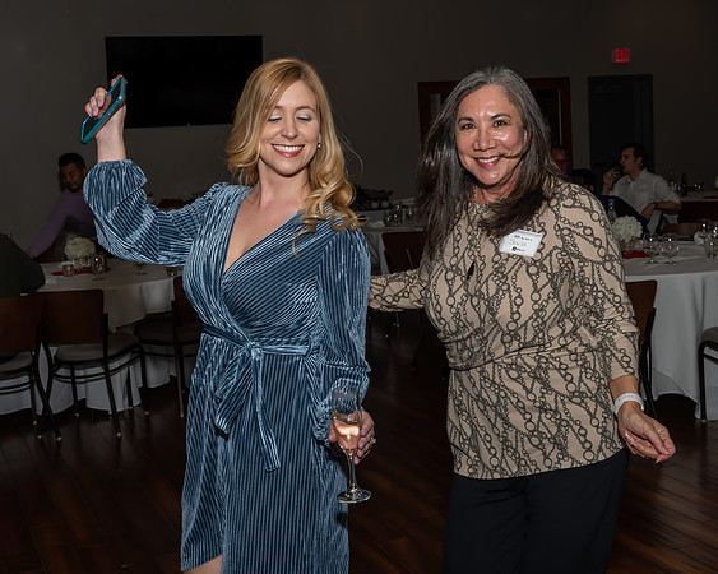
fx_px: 1045
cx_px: 398
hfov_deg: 37.9
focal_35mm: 49
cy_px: 253
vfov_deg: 30.7
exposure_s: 1/250
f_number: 7.1
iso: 400
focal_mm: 24
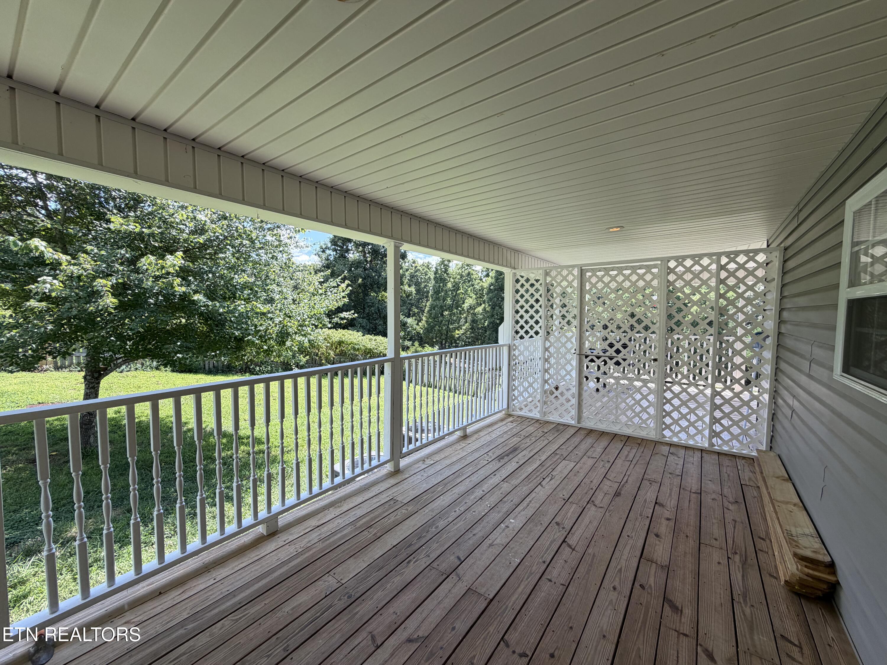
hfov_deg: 102.1
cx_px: 444
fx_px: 359
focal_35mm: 14
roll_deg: -0.6
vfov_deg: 85.7
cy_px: 332
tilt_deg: -2.6
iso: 64
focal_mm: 2.22
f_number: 2.2
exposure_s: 1/209
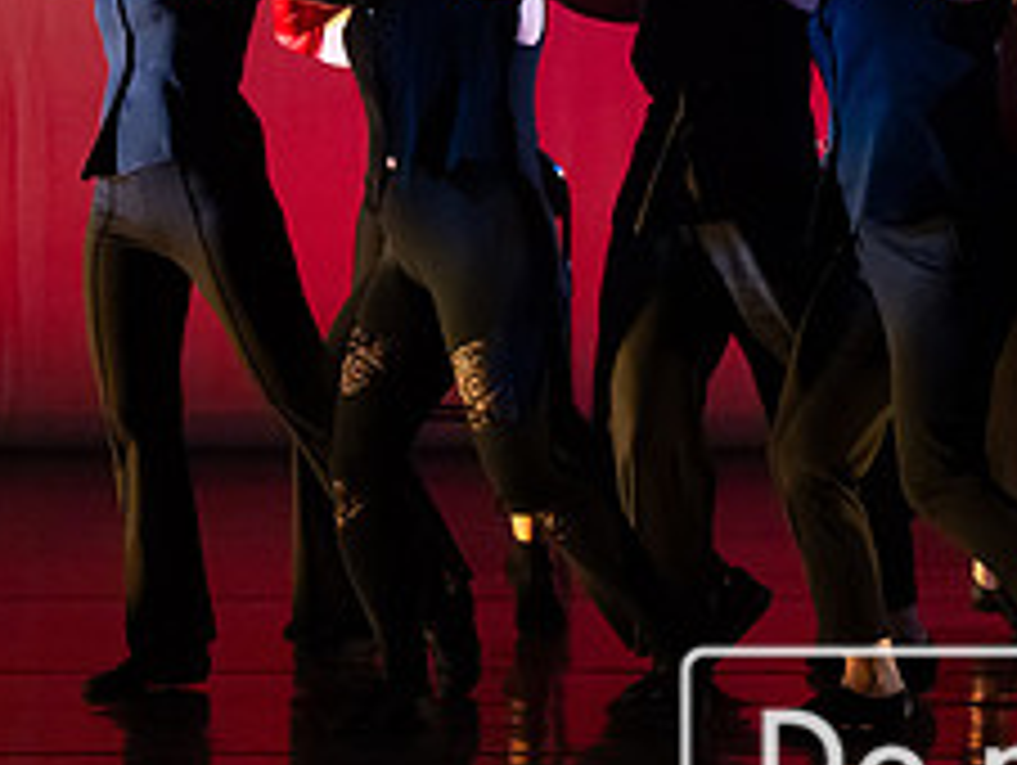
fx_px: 11411
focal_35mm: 388
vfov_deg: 3.8
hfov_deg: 5.1
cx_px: 1157
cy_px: 110
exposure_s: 1/320
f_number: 2.8
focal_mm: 148
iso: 3200
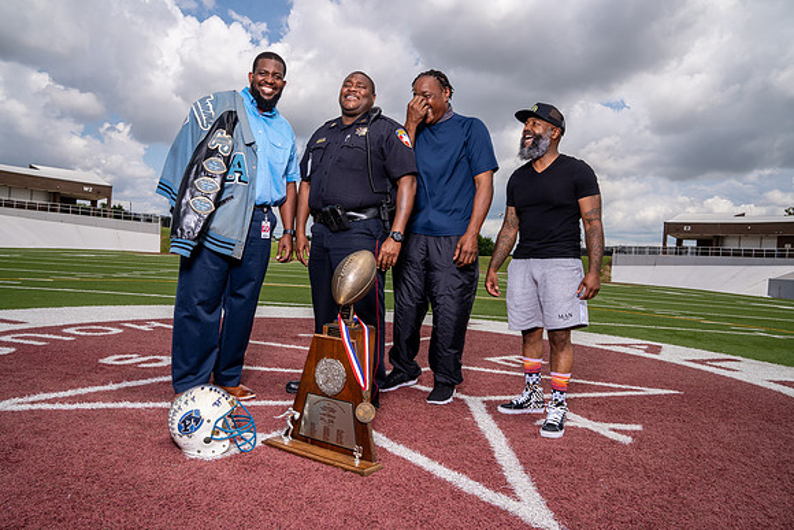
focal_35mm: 24
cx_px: 397
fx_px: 529
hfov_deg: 73.7
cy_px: 265
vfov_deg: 53.2
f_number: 11
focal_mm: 24
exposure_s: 1/200
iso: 125
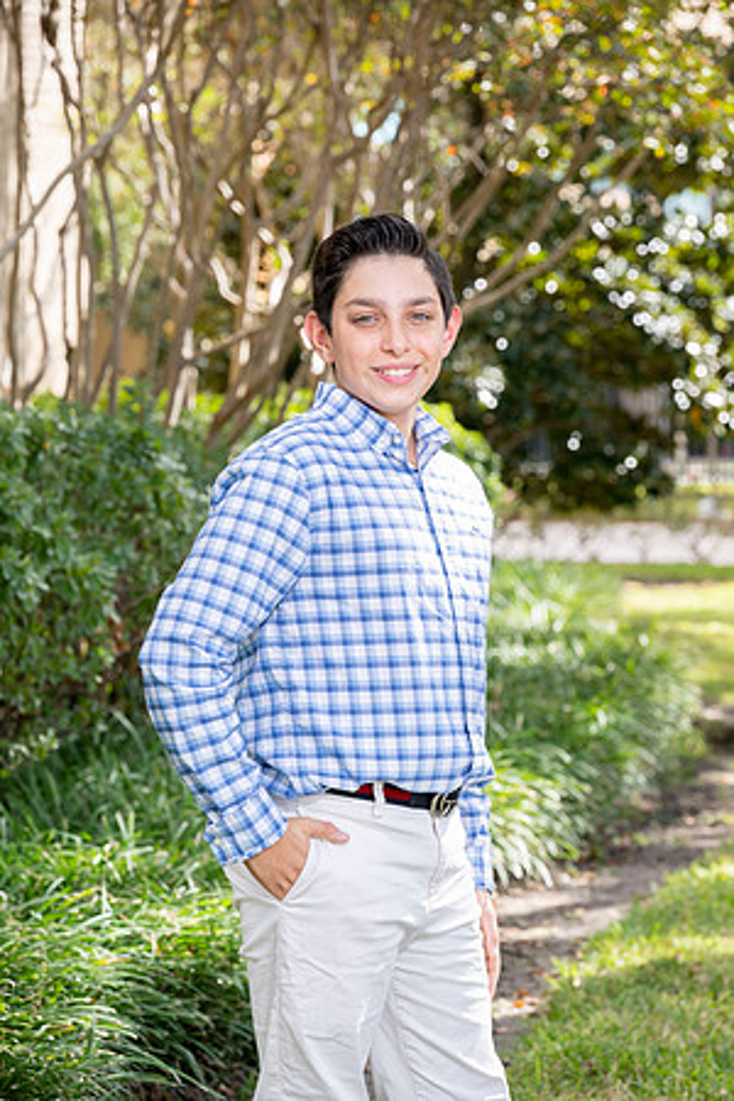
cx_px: 367
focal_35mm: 120
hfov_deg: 11.4
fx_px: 3670
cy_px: 550
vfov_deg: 17.1
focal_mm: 120
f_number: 7.1
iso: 400
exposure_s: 1/250
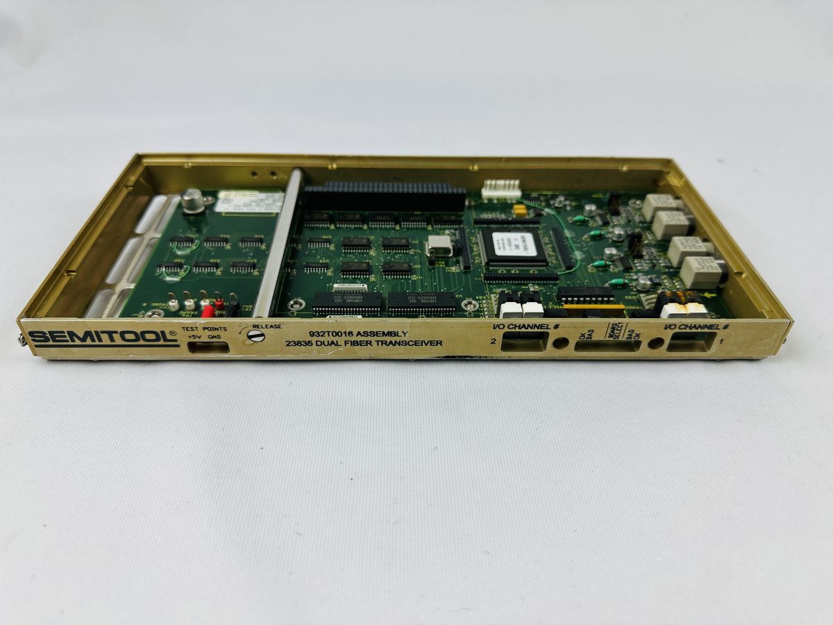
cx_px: 416
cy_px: 312
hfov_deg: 71.6
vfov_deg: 56.8
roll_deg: -2.7
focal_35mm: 24
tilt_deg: -36.8
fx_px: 578
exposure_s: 1/120
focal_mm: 6.86
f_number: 1.78
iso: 64
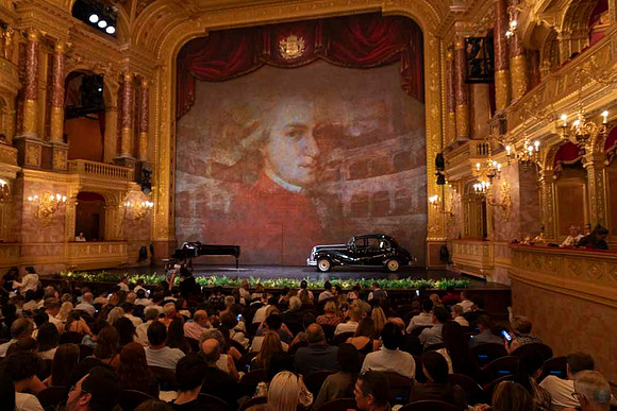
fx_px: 411
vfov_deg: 53.2
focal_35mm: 24
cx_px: 308
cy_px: 206
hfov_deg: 73.7
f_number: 4
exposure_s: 1/50
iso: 1250
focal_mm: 24
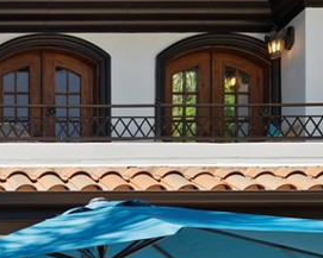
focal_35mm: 71
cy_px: 389
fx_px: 679
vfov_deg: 18.9
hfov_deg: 22.5
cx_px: -145
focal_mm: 20
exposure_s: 1/15
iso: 80
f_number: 8
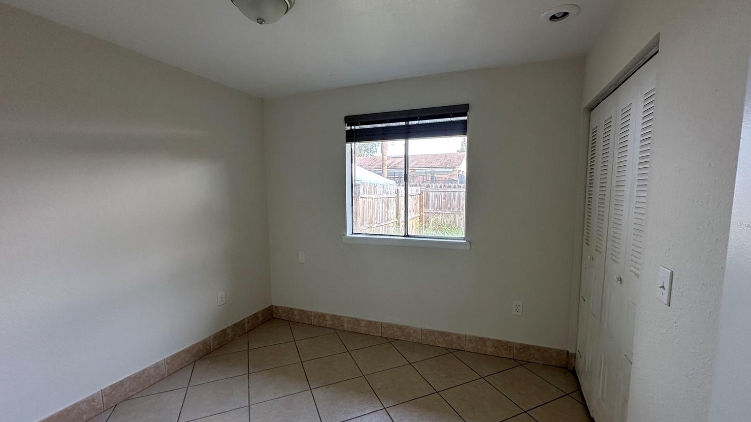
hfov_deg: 99.3
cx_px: 390
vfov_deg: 67.0
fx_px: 319
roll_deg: -0.3
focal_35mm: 16
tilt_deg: -7.6
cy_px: 225
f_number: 2.2
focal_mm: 2.22
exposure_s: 1/120
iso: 100
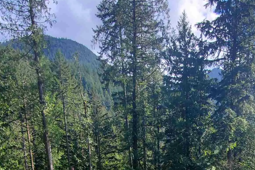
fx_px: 255
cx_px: 162
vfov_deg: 28.7
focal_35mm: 36
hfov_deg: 52.5
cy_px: 231
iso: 50
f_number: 2.2
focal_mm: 1.8
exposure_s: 1/505
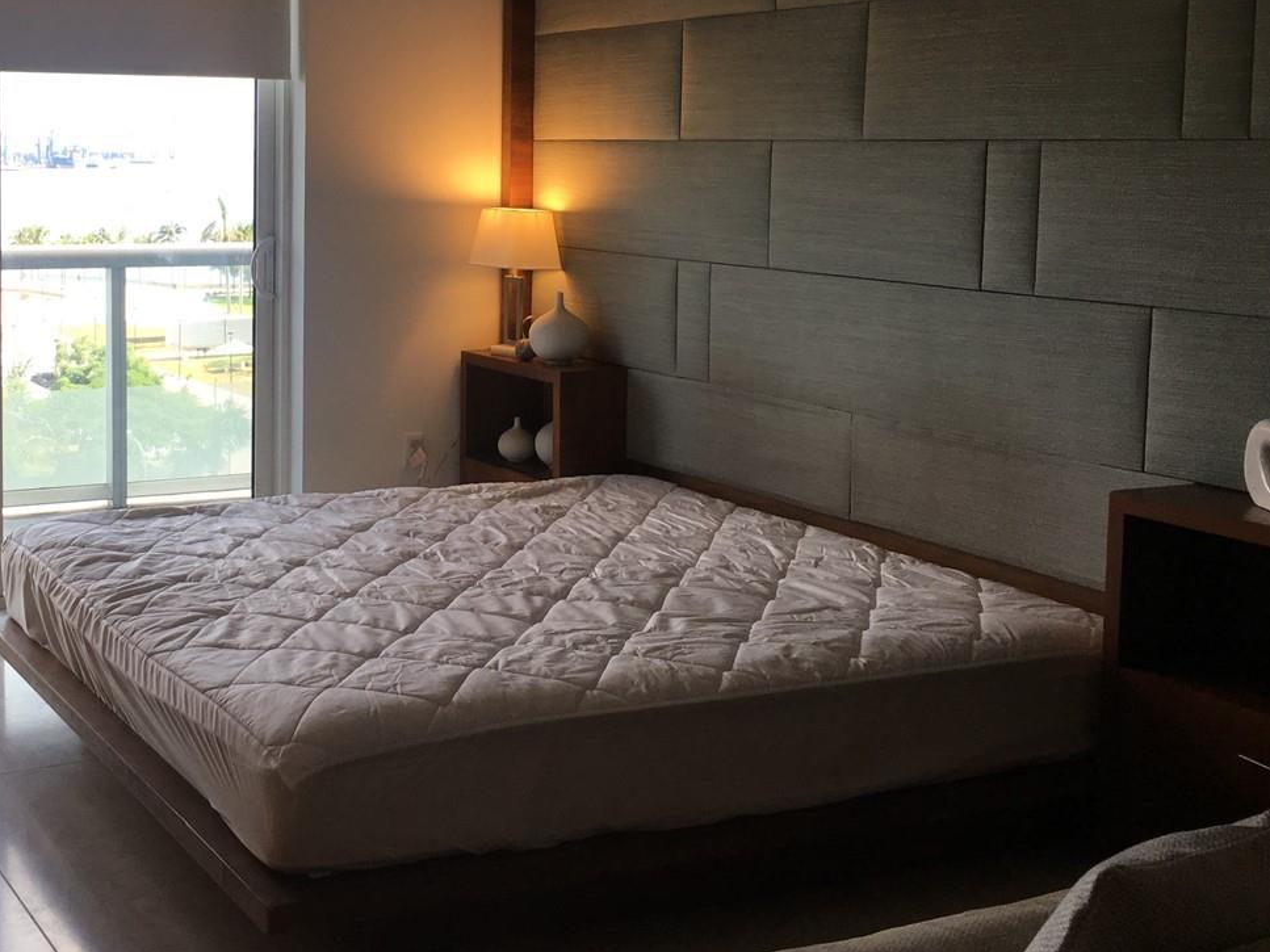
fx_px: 1761
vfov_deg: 30.0
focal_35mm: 48
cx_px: 292
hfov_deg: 38.5
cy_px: 293
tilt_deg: -4.4
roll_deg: -0.4
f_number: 2.2
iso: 40
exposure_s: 1/120
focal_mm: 4.15
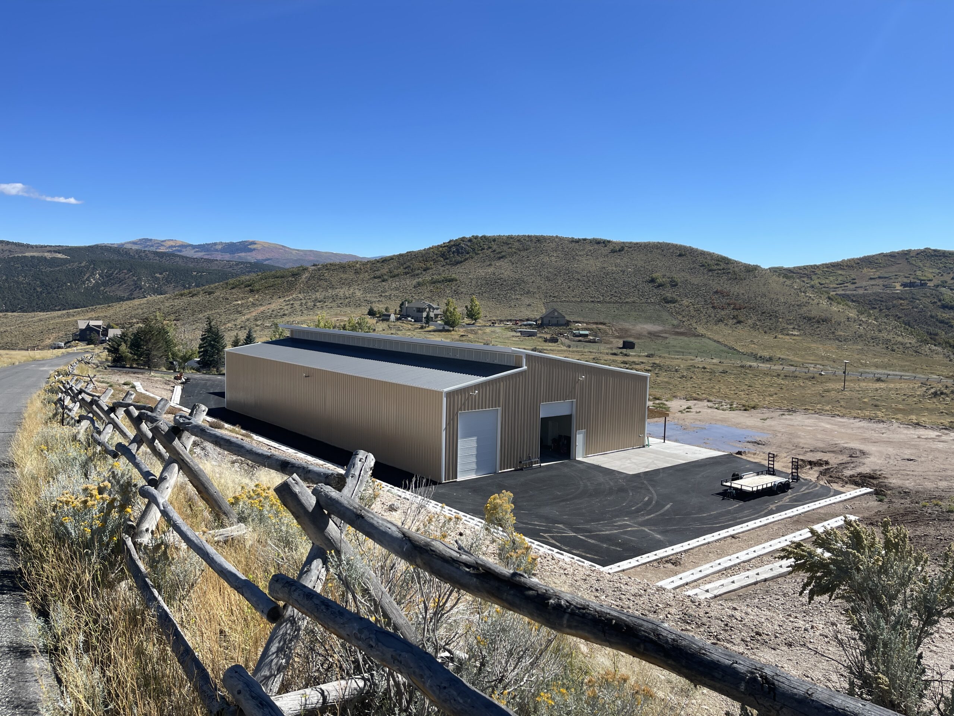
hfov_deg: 67.3
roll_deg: -1.6
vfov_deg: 53.1
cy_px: 358
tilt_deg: -5.6
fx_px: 717
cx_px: 477
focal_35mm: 26
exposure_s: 1/3344
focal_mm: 5.1
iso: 32
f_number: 1.6
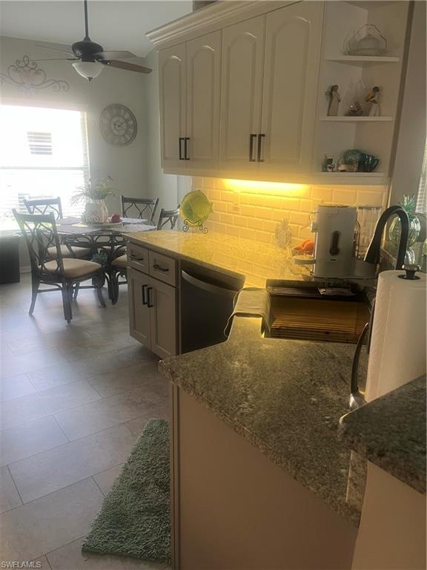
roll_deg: -0.1
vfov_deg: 67.3
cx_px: 214
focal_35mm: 26
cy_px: 285
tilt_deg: -17.1
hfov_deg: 53.1
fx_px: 428
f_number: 1.6
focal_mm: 5.1
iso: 125
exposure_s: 1/60
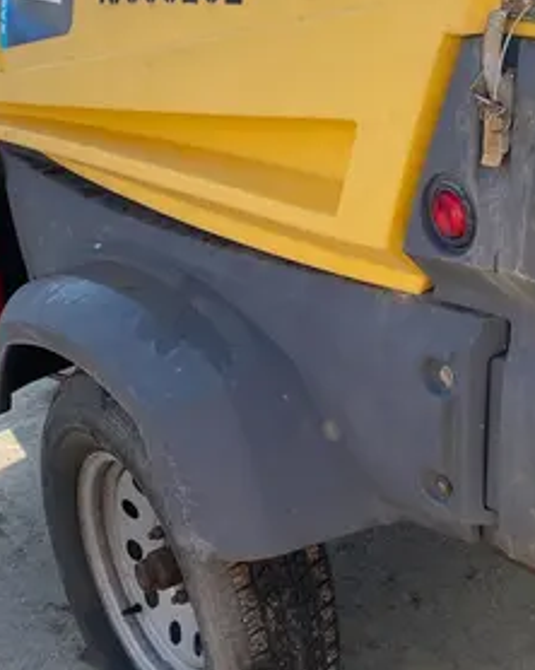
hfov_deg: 22.1
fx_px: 1328
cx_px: 516
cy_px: 213
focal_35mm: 67
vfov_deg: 28.1
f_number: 1.8
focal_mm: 4.25
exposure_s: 1/990
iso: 32
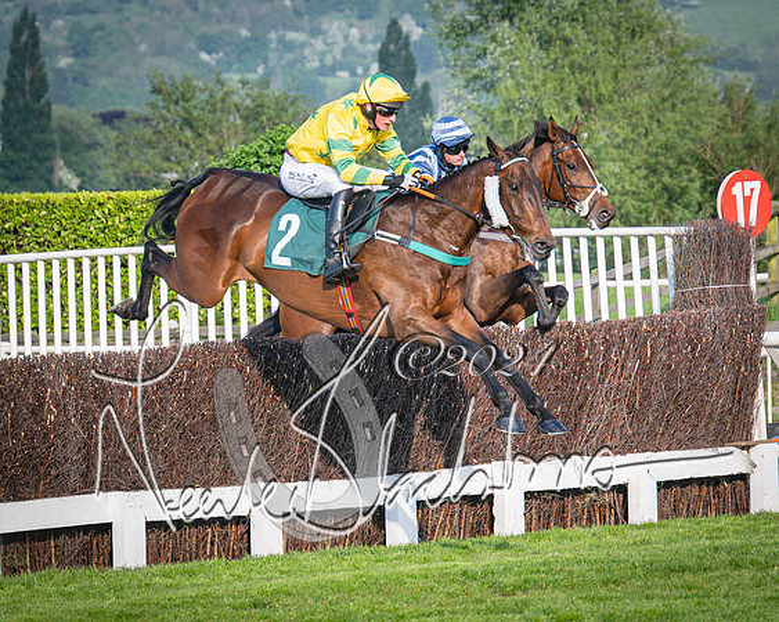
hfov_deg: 7.1
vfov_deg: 5.6
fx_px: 6316
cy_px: 316
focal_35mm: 274
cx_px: 406
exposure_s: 1/2000
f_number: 4
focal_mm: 125
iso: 400
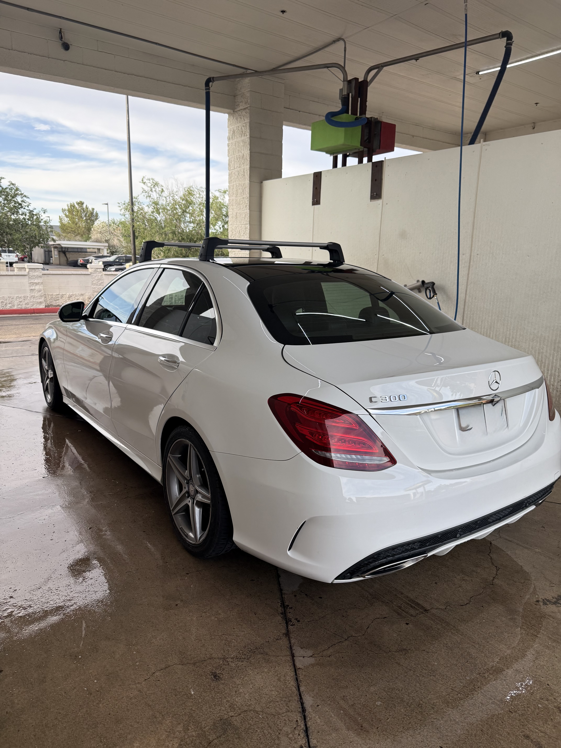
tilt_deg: -11.6
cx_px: 280
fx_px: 519
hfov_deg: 56.8
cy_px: 374
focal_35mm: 24
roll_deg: -1.6
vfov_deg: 71.6
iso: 100
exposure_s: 1/1156
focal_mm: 6.76
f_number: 1.78
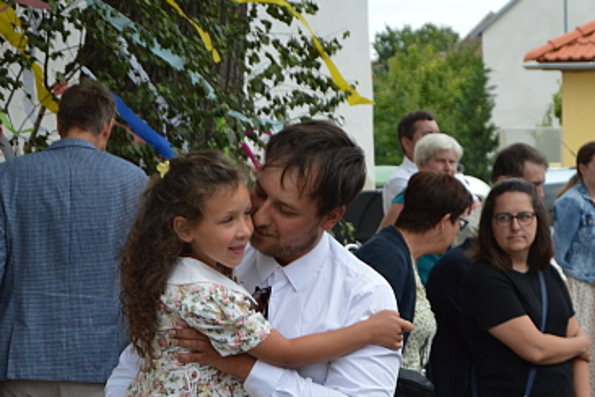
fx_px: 2976
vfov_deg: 7.6
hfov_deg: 11.4
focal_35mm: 180
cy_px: 350
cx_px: 296
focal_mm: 55
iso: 100
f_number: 5.6
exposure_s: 1/125
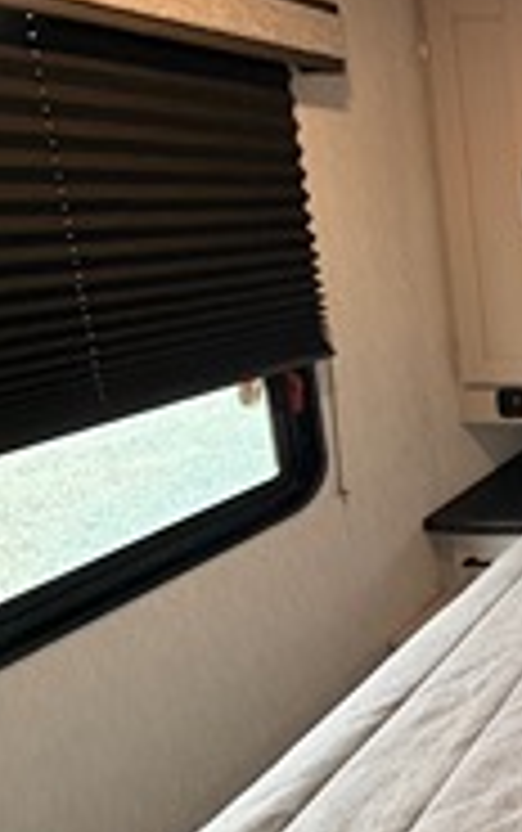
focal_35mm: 32
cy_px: 315
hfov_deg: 23.9
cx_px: 891
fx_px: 727
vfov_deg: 58.9
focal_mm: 2.22
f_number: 2.2
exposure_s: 1/66
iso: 320
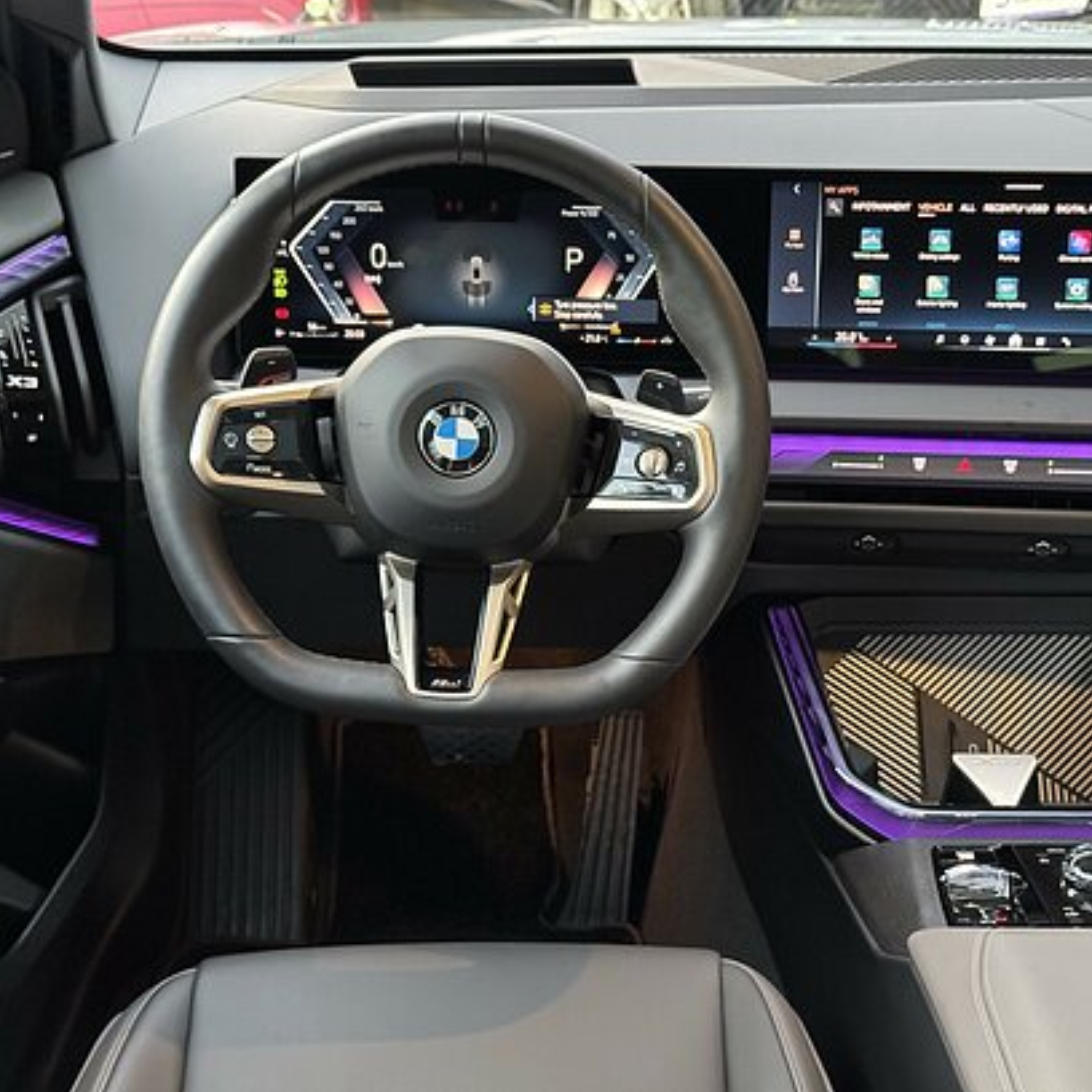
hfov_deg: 30.0
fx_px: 2034
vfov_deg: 30.0
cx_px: 648
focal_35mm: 57
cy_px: 546
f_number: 1.78
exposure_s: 1/19
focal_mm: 6.76
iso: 800
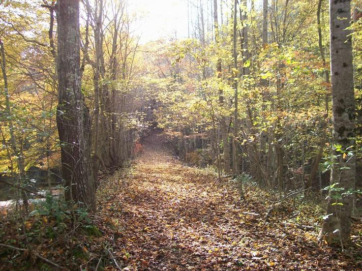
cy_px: 136
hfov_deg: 51.4
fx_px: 376
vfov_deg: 39.6
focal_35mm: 36
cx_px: 181
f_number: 2.7
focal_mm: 6
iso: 80
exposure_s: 1/169
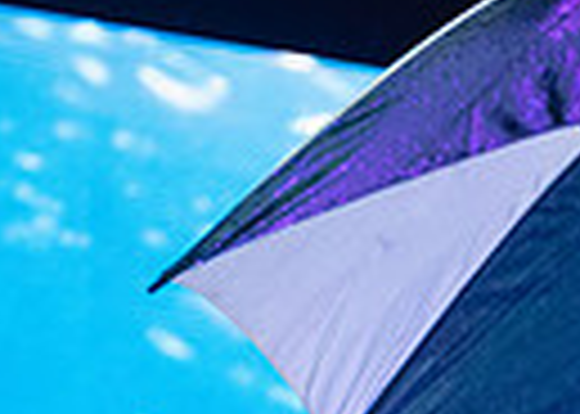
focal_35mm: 363
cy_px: 989
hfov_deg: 5.5
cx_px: 1055
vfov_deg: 3.9
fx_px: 5976
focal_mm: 70
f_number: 3.5
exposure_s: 1/320
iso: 3200
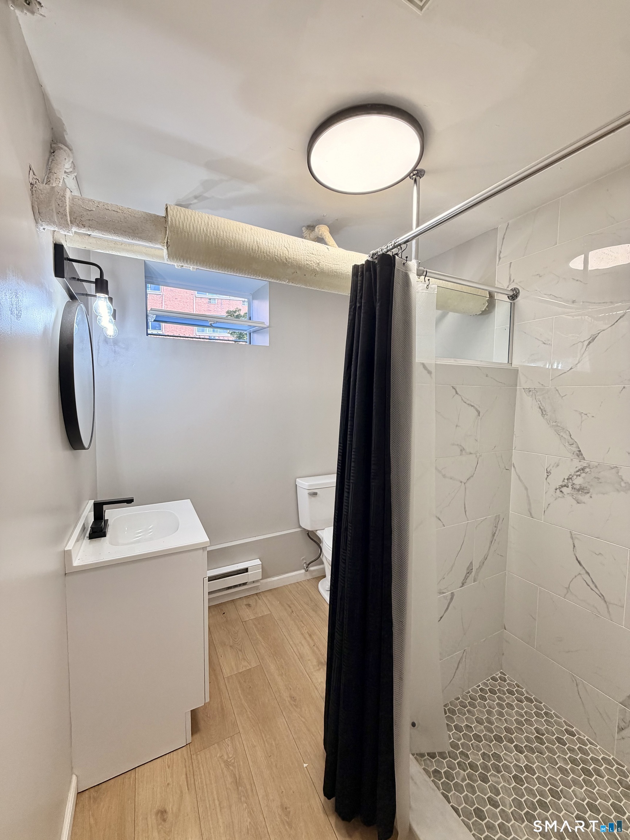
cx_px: 315
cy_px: 420
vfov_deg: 102.1
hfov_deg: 85.7
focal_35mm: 14
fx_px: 340
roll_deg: -1.3
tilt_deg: -3.6
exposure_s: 1/120
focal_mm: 2.22
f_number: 2.2
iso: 125
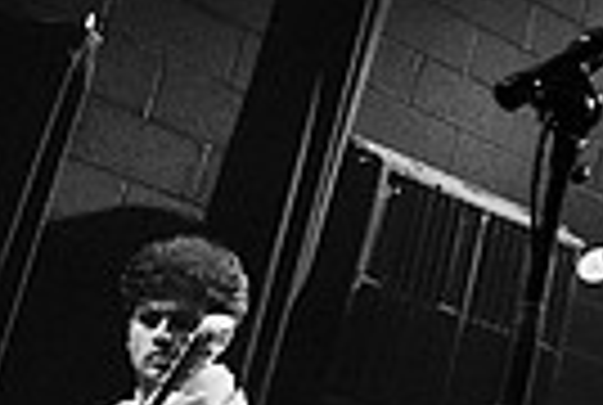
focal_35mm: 121
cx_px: 1162
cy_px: 188
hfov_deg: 14.4
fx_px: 2031
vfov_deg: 11.4
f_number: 3.2
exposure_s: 1/200
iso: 2500
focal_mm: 24
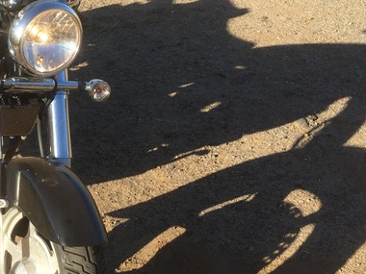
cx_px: 23
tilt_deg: -30.9
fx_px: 645
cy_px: 120
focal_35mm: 61
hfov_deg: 30.0
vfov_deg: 24.0
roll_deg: +3.5
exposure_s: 1/920
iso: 32
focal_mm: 4.15
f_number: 2.2
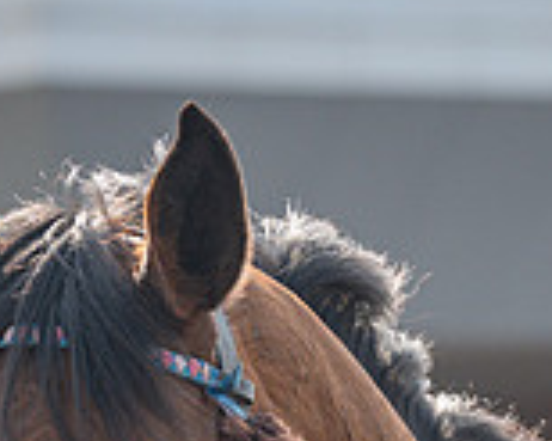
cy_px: 632
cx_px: 307
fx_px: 9502
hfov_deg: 3.3
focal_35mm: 582
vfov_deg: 2.7
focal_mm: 135
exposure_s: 1/1400
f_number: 4
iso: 800
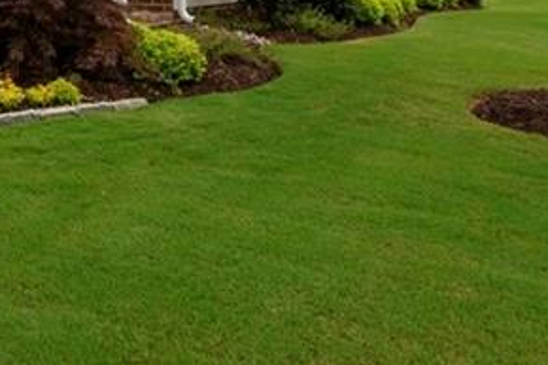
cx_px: -79
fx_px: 806
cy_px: -154
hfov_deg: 32.3
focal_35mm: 53
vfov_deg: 21.9
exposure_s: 1/200
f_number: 9
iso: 100
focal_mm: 10
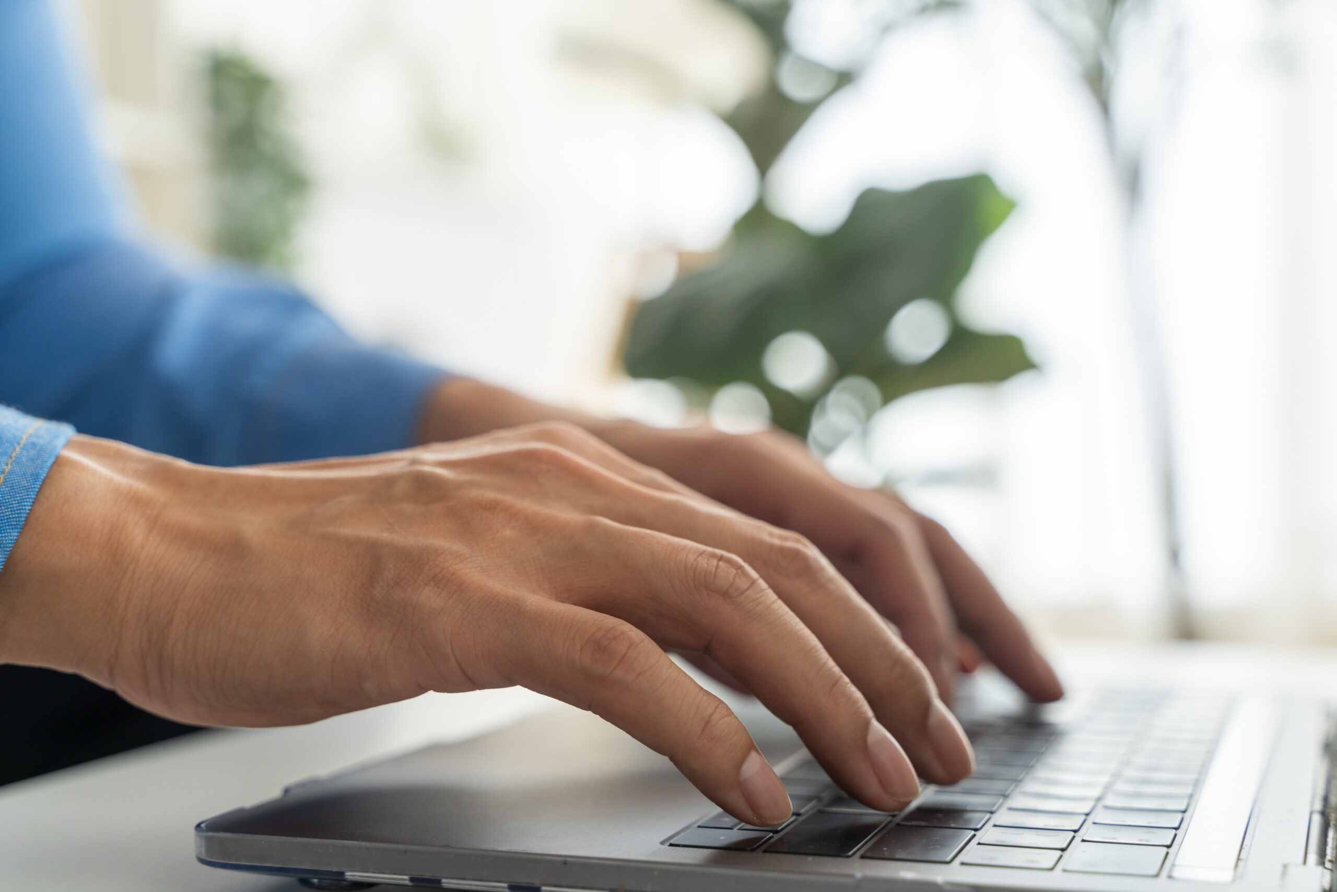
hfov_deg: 35.6
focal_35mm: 56
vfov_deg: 24.2
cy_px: 446
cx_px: 668
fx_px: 2080
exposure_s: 1/125
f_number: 4
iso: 250
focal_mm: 56
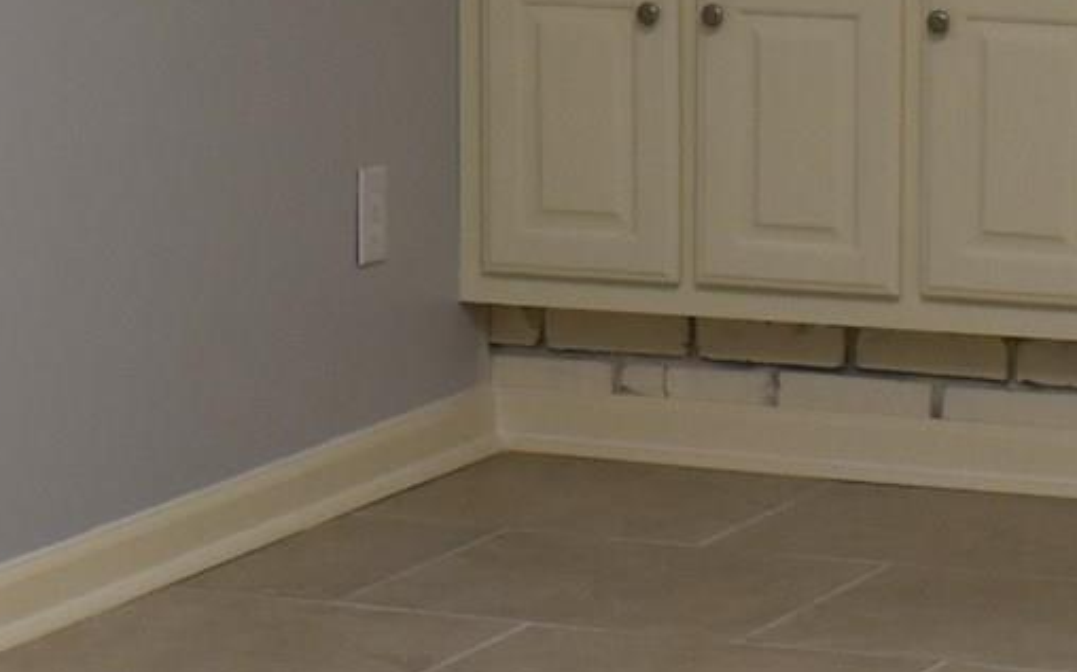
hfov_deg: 11.3
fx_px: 5428
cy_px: 108
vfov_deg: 7.1
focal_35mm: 185
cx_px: 373
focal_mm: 20
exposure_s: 1/60
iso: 400
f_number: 4
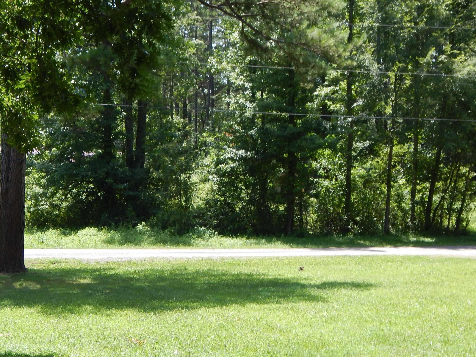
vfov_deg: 22.6
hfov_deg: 29.8
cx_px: 193
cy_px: 198
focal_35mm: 65
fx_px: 894
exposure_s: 1/320
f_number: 3.8
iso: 125
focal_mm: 9.7
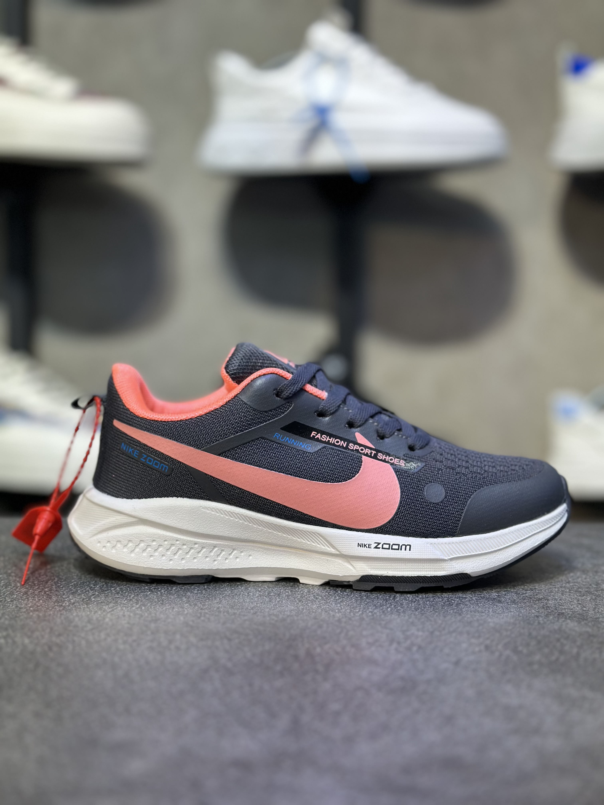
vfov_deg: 39.7
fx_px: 1117
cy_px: 402
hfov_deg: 30.3
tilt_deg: -6.3
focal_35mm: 48
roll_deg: -0.5
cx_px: 302
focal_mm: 6.86
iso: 64
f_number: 1.78
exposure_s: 1/177
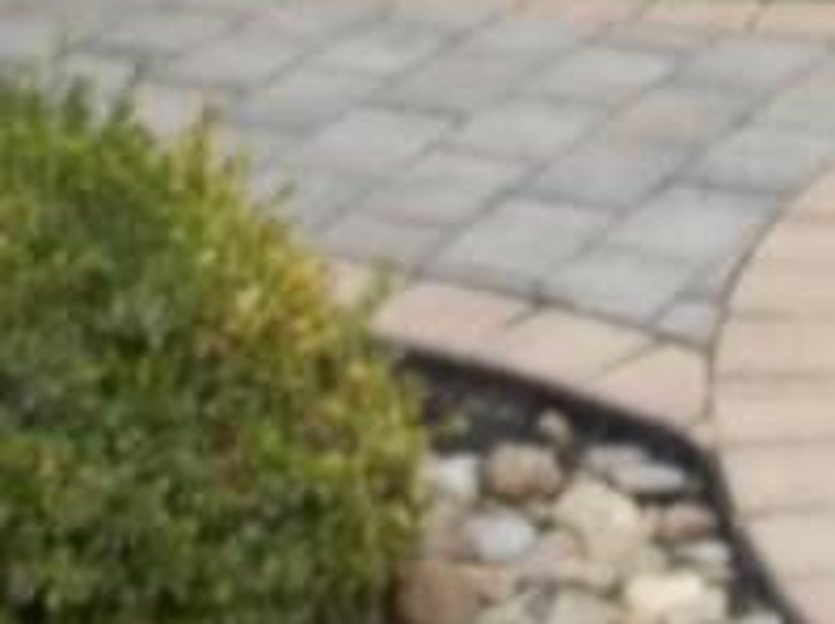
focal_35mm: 171
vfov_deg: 8.0
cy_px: -923
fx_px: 4120
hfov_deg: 11.6
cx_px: 574
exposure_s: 1/400
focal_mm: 5.9
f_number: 3.3
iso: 64
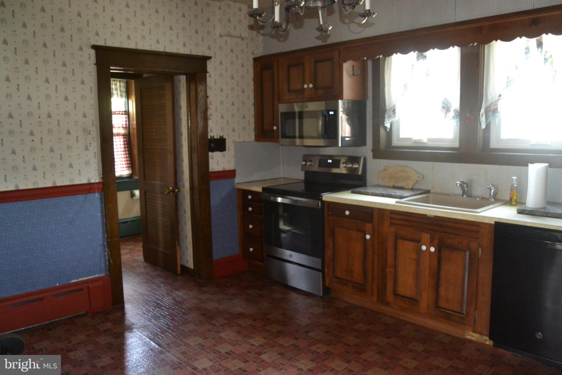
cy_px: 188
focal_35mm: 27
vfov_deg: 47.9
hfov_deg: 67.4
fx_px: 421
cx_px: 281
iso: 2000
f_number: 3.5
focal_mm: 18
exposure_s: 1/60
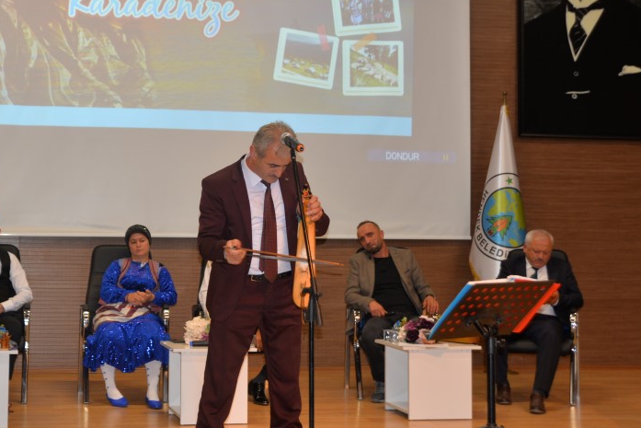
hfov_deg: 30.1
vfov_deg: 20.6
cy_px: 165
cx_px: 181
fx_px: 1175
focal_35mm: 66
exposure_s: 1/60
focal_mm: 40
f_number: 3.3
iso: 400
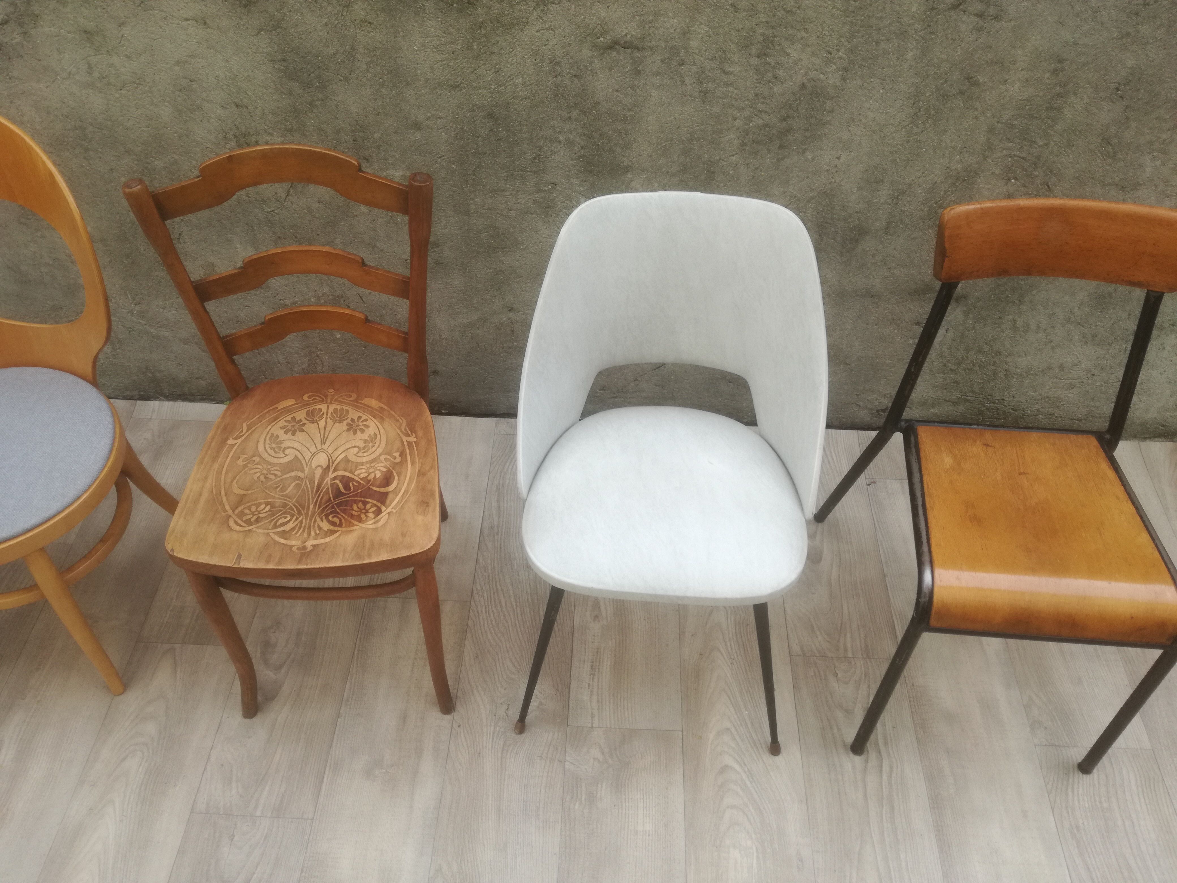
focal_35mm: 27
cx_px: 588
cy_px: 442
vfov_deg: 51.4
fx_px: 918
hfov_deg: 65.3
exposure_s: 1/203
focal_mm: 3.79
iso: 50
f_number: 2
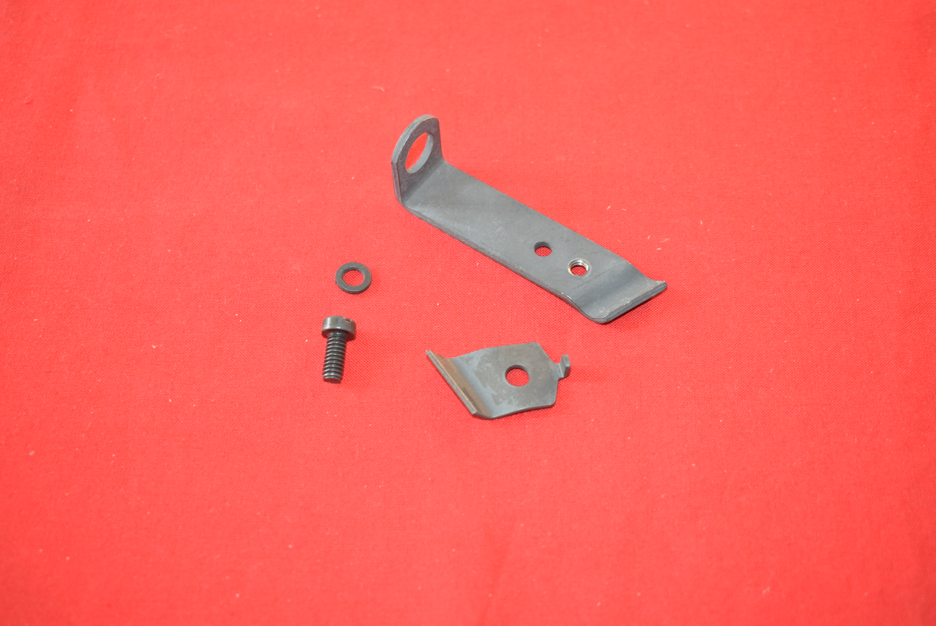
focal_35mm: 51
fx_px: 1327
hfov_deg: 38.9
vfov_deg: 26.5
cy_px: 313
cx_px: 468
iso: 400
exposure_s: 1/30
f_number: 5.6
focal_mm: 34
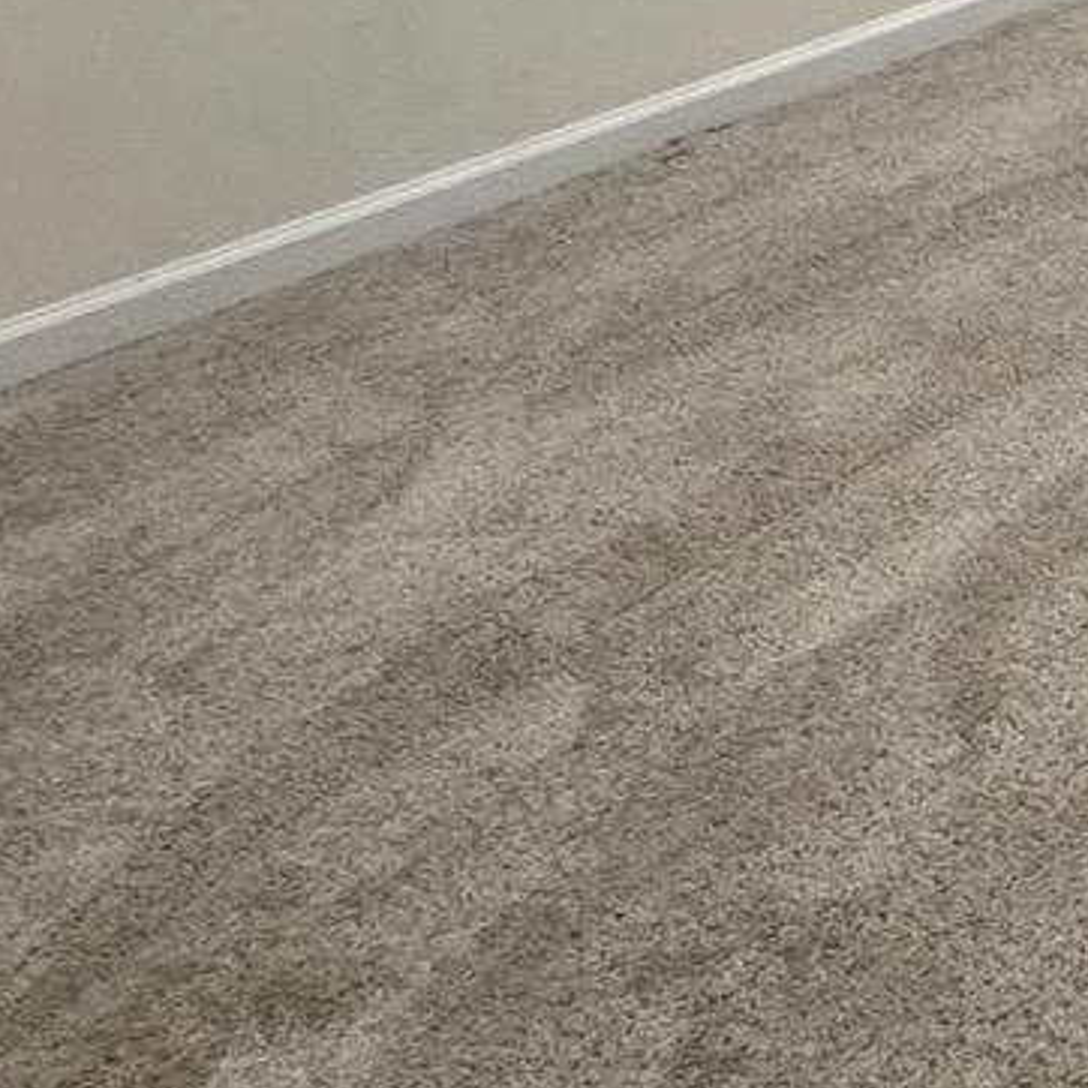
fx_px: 2489
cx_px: 2134
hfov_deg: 17.8
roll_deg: +0.7
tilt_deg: -12.4
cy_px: -427
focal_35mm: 70
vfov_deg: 21.6
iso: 250
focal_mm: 2.22
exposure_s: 1/120
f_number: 2.2
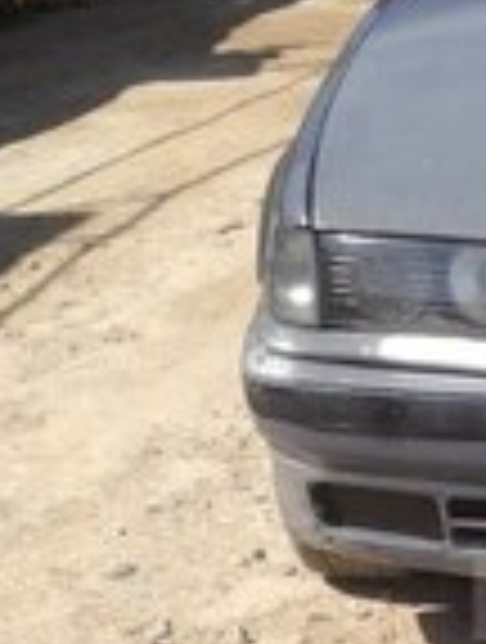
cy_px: 590
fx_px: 2255
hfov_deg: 11.6
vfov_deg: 16.0
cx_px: 792
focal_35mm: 121
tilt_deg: -14.3
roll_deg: +2.4
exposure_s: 1/1972
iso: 50
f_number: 2.4
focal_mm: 4.28
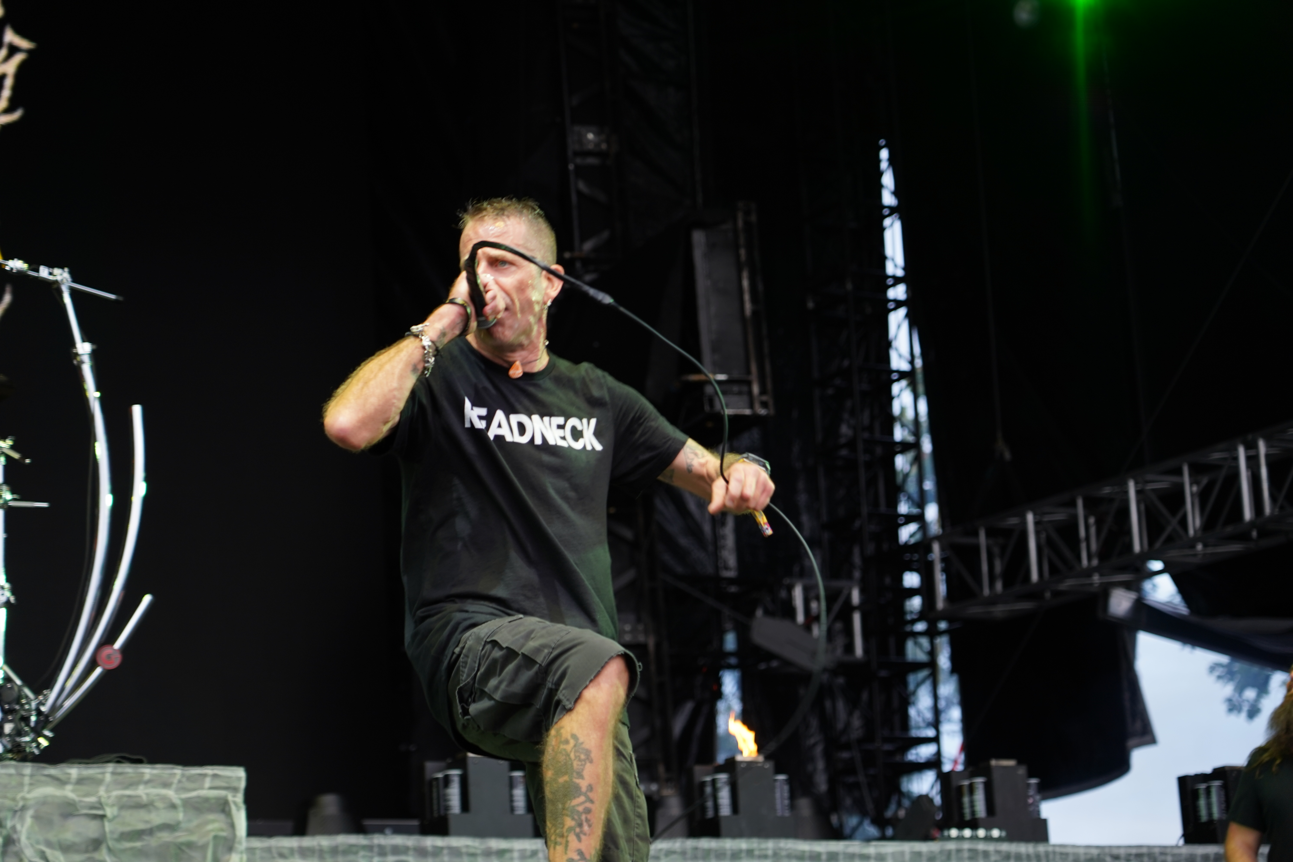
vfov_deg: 15.2
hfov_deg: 22.6
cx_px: 646
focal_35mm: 90
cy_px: 431
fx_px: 3232
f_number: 4
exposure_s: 1/100
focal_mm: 90
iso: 320
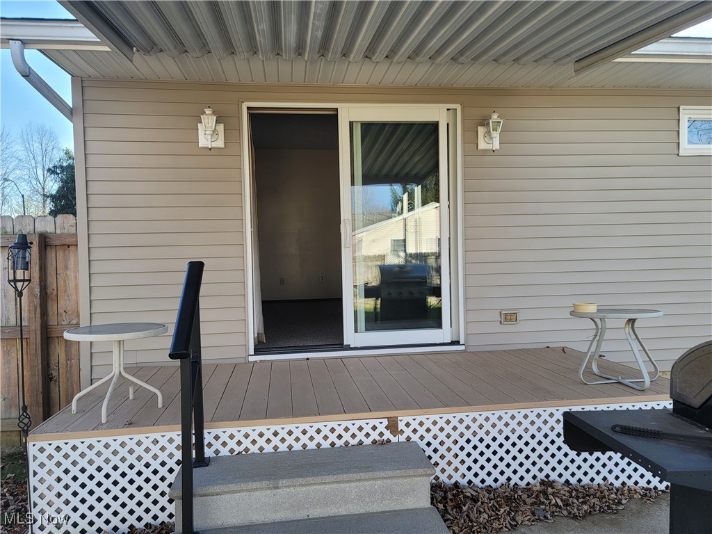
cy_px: 267
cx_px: 356
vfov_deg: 54.9
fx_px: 514
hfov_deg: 69.4
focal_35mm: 25
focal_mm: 7
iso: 20
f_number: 1.8
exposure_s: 1/136
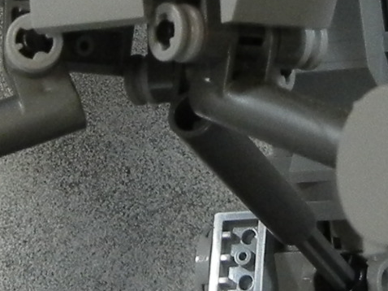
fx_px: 2297
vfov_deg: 7.2
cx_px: 123
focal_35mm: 205
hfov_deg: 9.6
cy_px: 66
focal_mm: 5.4
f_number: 3.5
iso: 400
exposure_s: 1/116
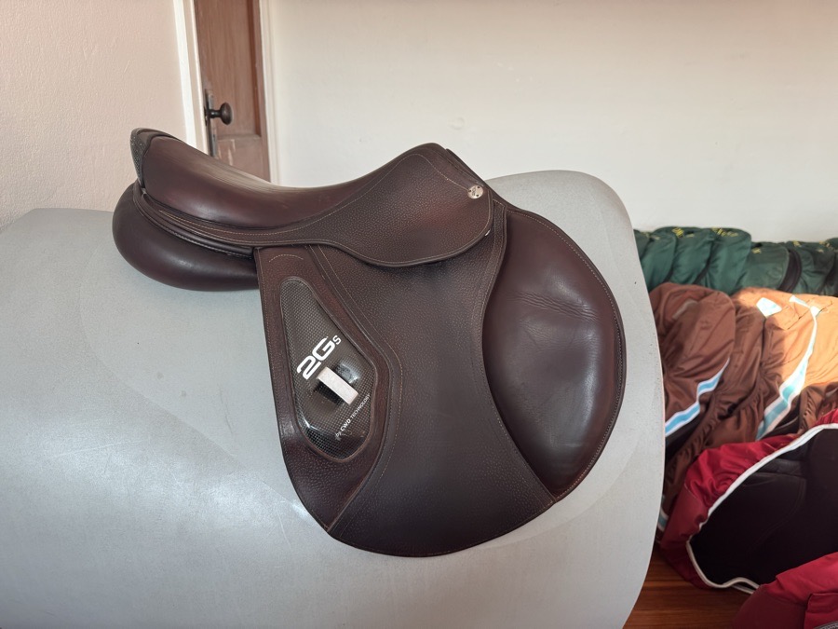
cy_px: 314
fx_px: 581
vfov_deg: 56.8
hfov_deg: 71.6
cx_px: 419
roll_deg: +0.0
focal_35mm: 24
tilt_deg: -17.8
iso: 80
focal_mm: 6.76
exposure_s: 1/121
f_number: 1.78
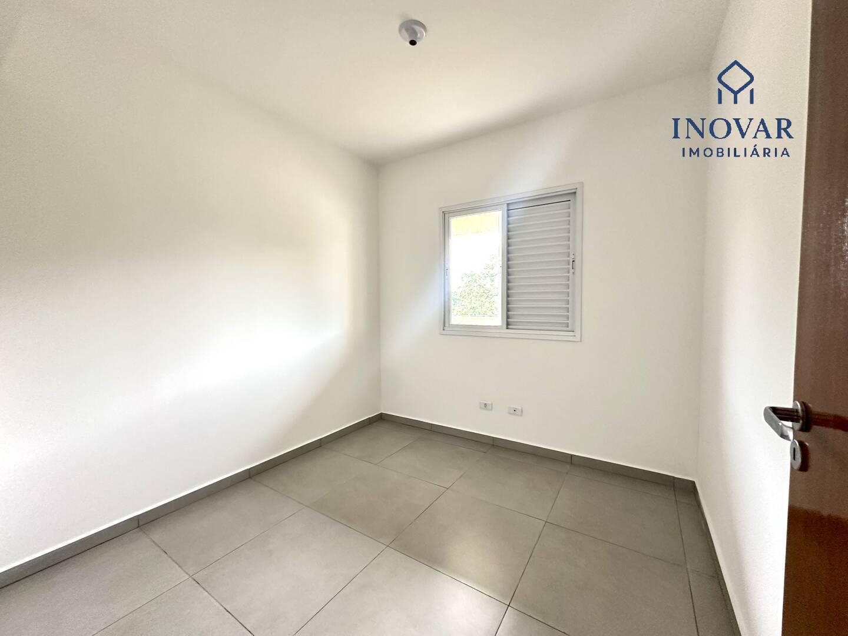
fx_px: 343
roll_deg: -0.4
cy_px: 318
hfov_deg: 102.1
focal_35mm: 14
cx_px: 424
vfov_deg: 85.7
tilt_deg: -2.2
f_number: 2.2
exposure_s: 1/60
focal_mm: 2.22
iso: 400
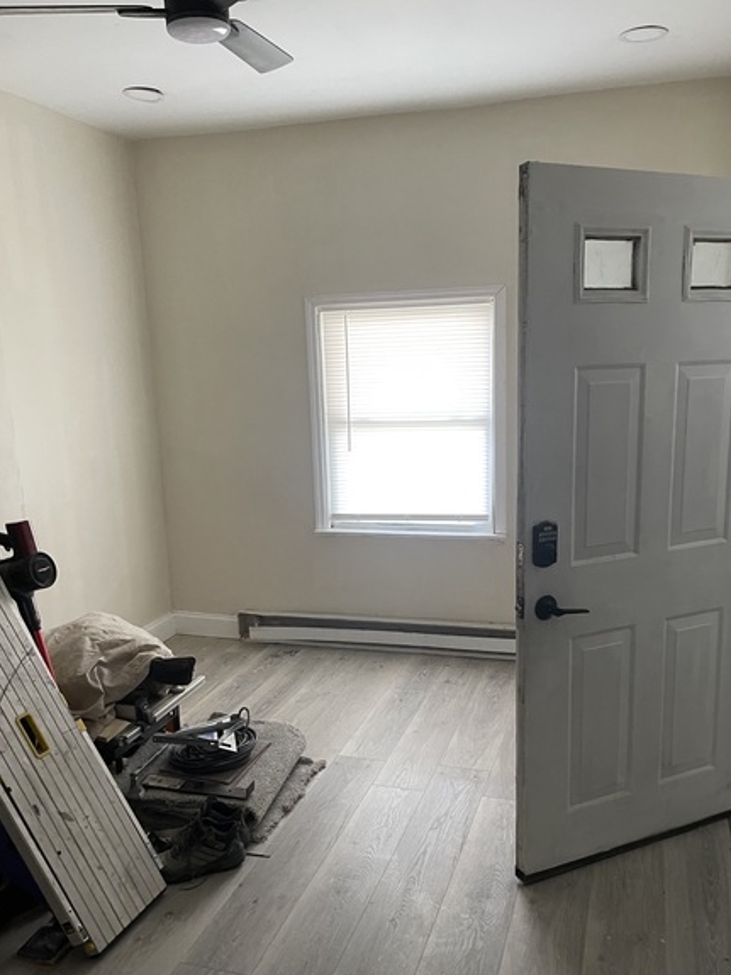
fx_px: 817
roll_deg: +1.9
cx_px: 373
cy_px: 545
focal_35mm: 29
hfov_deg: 48.2
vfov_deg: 61.5
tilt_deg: -8.8
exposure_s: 1/60
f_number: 1.6
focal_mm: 5.1
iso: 320
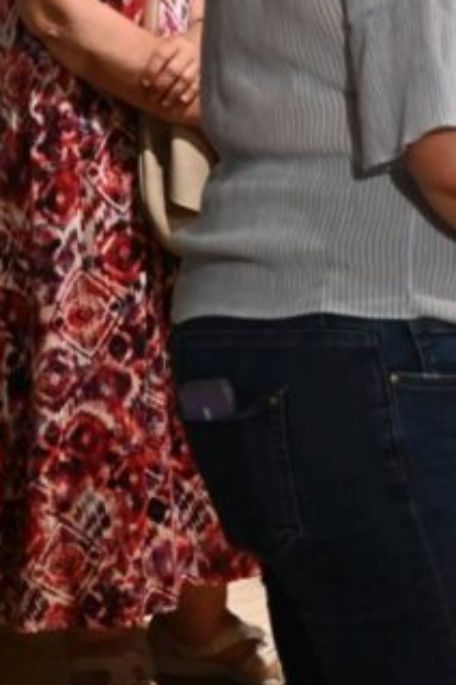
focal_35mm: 151
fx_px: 2869
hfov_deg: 8.7
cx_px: 830
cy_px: -20
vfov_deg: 13.4
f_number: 7.1
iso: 5000
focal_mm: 47
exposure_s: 1/200
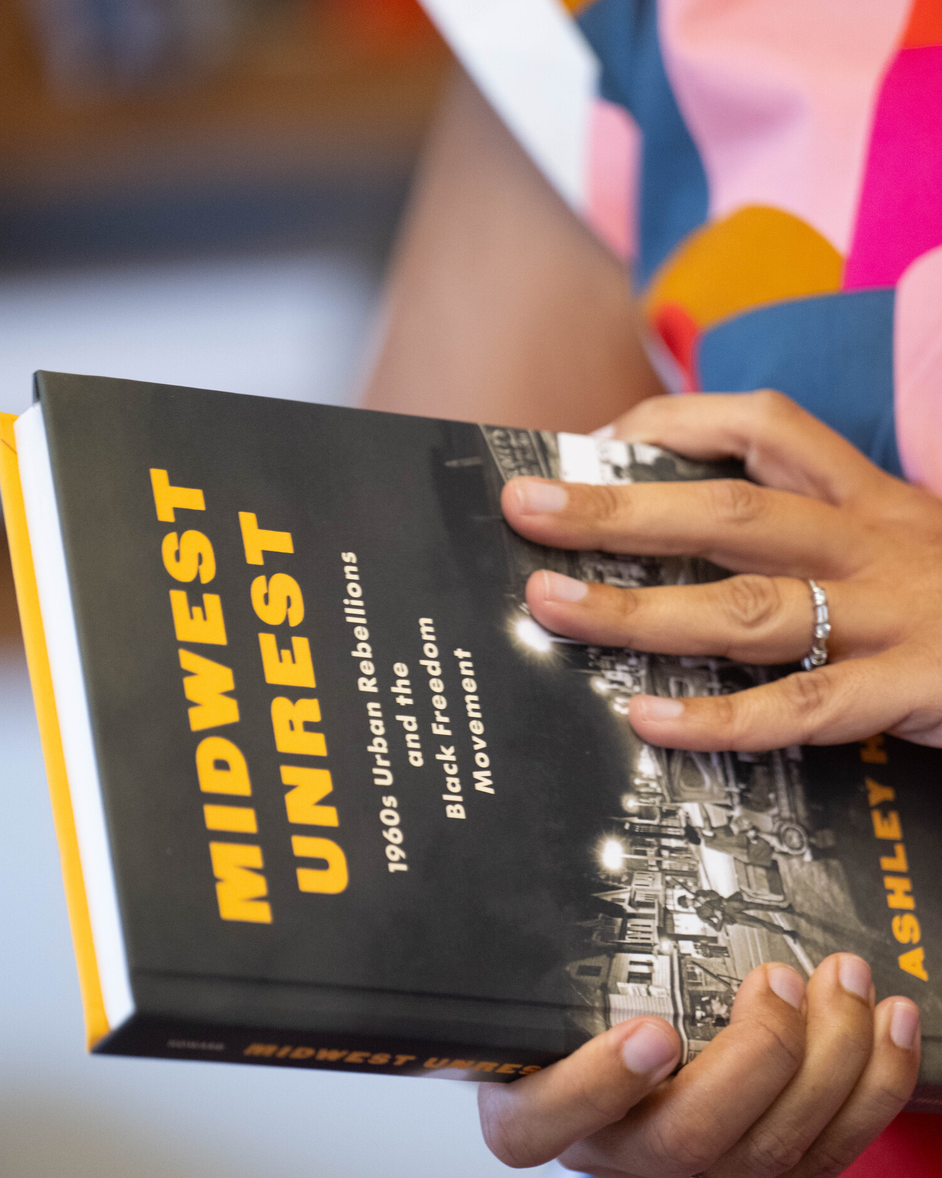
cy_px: 589
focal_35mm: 282
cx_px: 524
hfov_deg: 5.5
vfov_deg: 6.9
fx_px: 9828
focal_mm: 200
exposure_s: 1/200
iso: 1600
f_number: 2.8
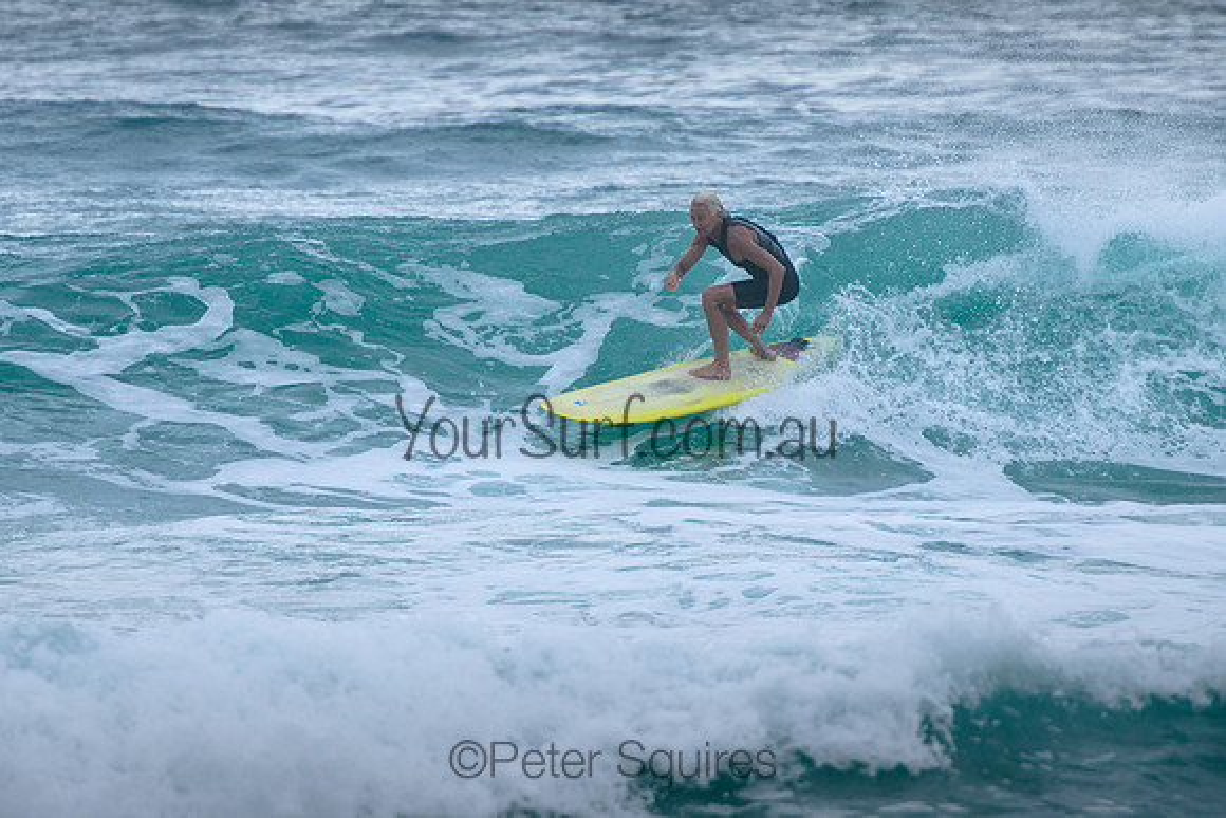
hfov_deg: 3.7
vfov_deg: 2.5
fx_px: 18739
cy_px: 321
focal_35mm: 550
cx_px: 584
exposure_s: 1/2000
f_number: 5.6
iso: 400
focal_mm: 400
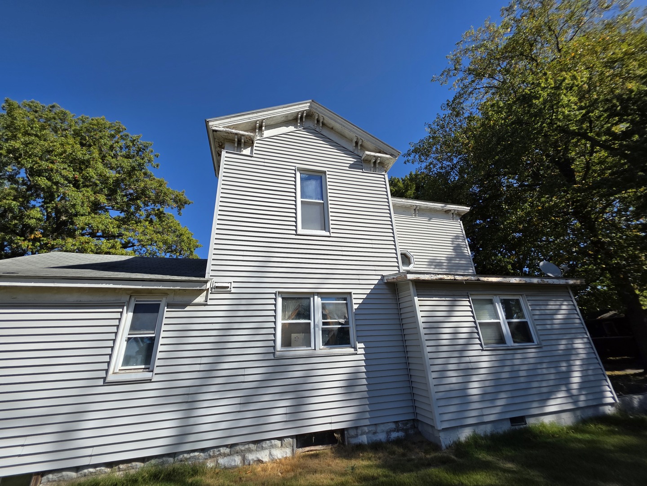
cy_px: 243
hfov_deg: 106.2
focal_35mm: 13
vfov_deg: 89.9
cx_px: 324
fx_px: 243
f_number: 1.9
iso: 40
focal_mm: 2.2
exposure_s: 1/2066
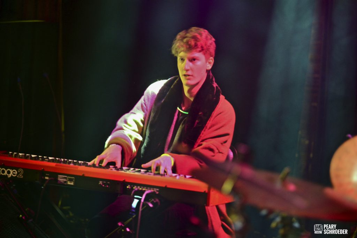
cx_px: 178
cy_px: 119
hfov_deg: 14.2
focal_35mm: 145
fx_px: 1438
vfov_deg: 9.5
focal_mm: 145
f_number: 2.8
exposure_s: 1/30
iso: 2500
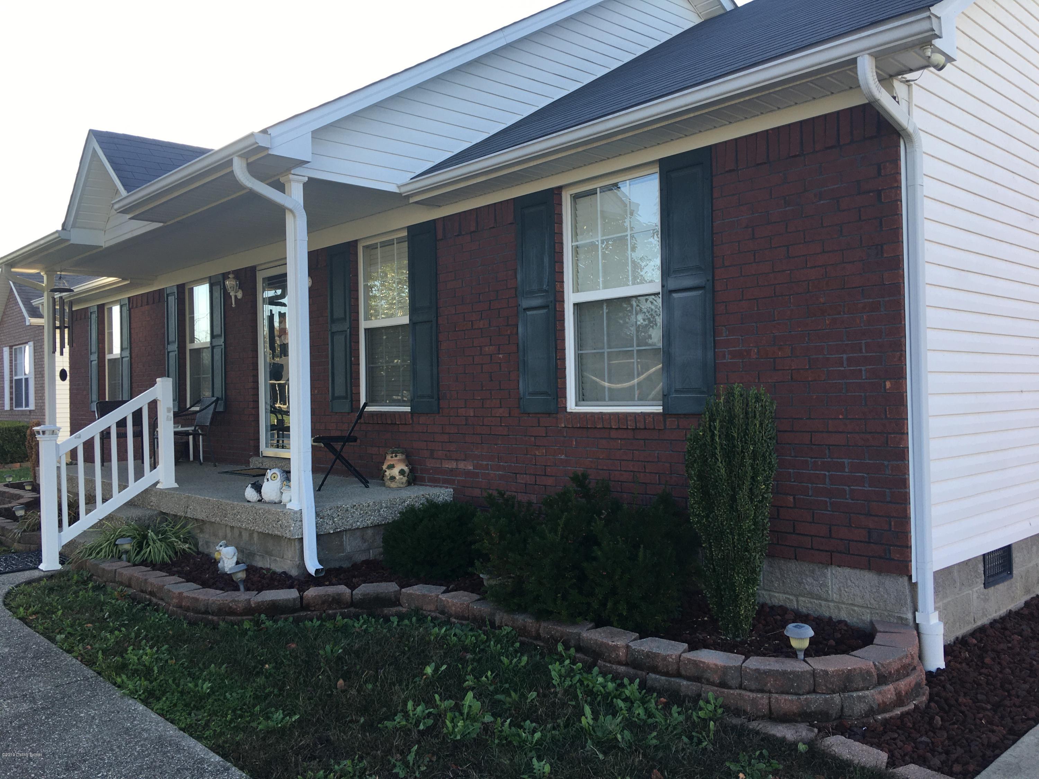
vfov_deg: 48.2
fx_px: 870
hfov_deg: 61.7
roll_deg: +1.2
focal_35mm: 29
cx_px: 520
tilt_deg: +1.8
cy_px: 390
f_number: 2.2
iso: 25
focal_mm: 4.15
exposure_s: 1/212
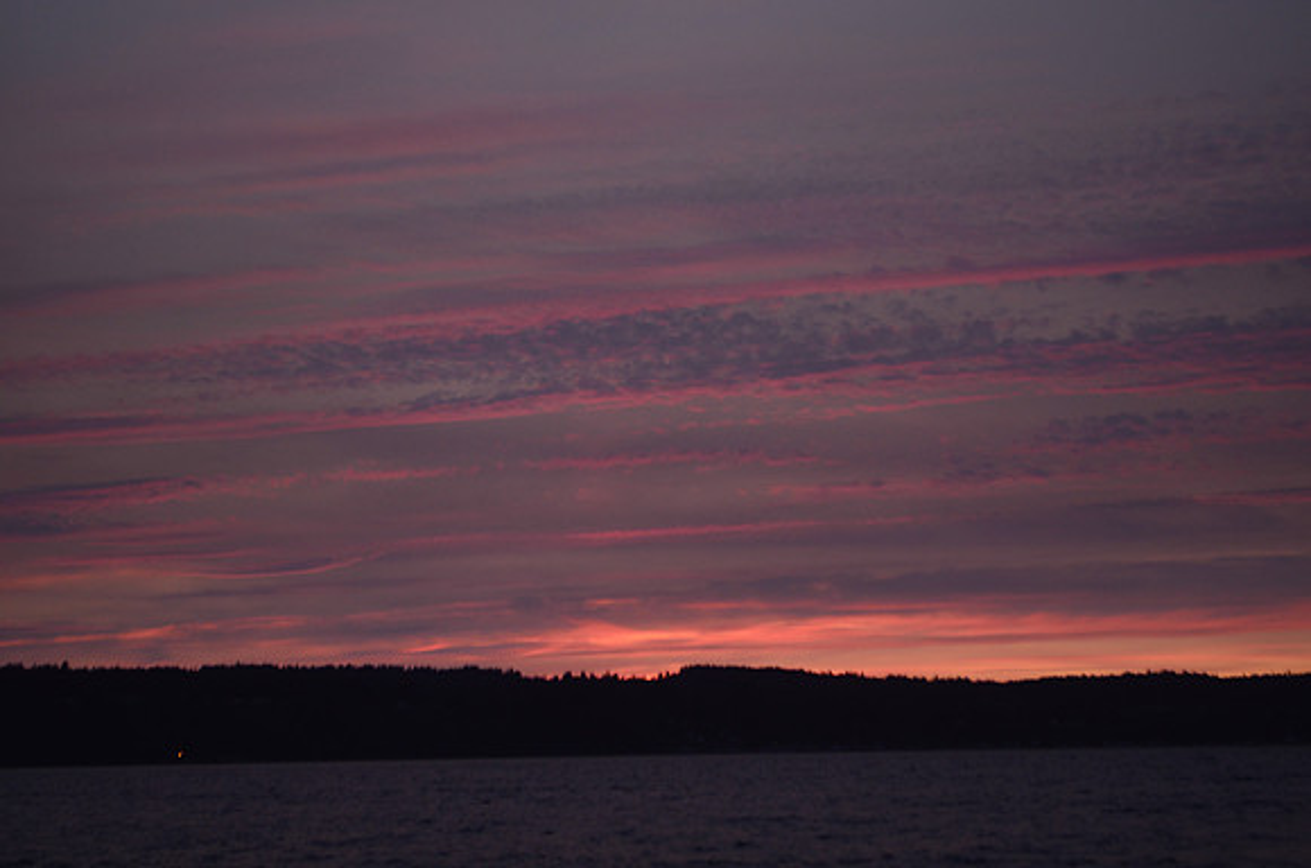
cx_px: 656
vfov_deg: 18.8
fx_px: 2616
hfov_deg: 28.1
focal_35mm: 72
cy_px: 434
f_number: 5.3
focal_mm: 48
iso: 400
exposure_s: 1/100
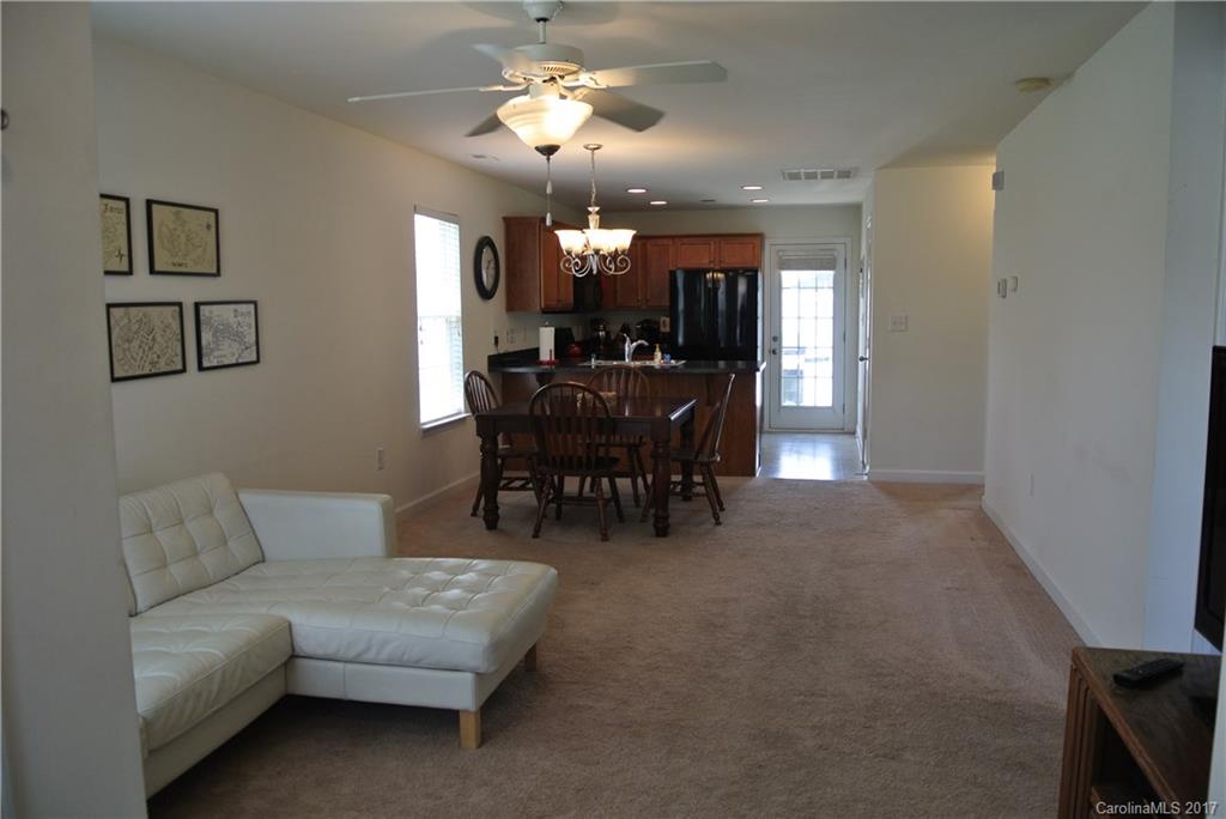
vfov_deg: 48.0
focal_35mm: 27
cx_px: 613
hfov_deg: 67.4
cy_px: 410
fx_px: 920
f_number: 3.5
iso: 110
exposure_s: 1/60
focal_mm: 10
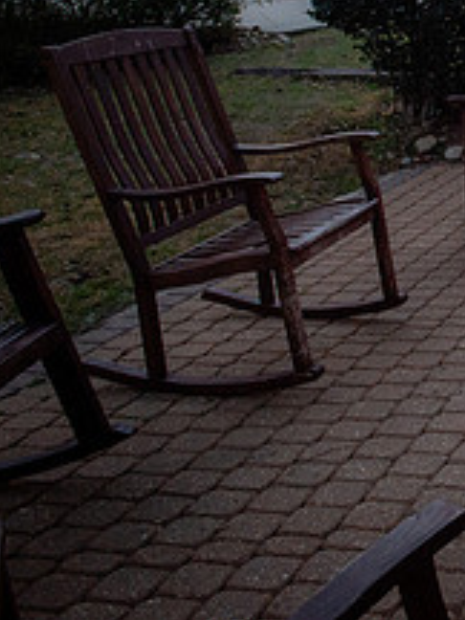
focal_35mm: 49
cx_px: 749
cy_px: 69
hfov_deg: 22.5
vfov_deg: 36.6
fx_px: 878
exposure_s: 1/200
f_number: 4.5
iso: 4000
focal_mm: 19
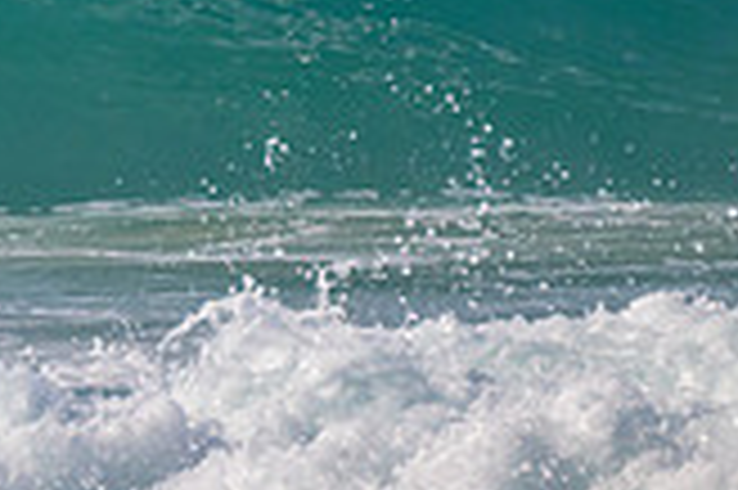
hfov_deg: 0.7
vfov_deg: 0.5
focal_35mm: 2831
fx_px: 57977
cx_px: -531
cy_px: -133
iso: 1600
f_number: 11
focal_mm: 800
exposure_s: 1/2000
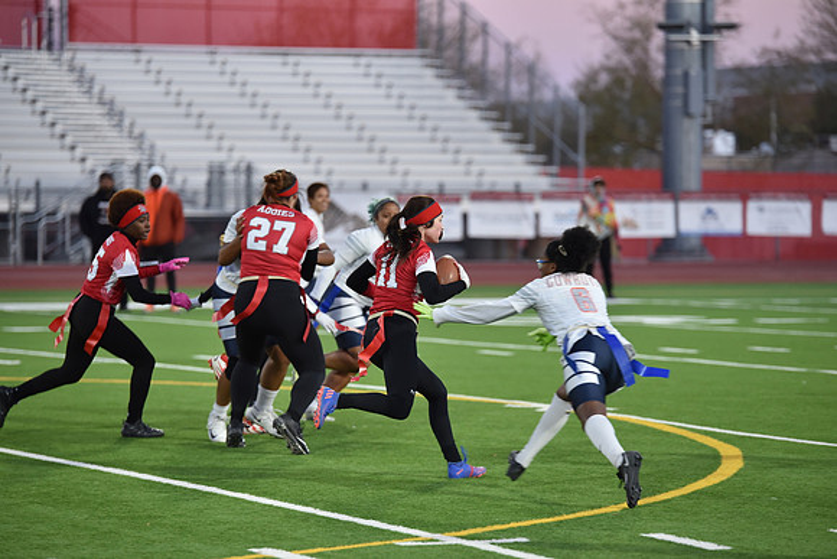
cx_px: 418
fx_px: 4070
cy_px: 280
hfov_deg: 11.7
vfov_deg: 7.9
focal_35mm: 175
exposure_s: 1/500
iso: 1250
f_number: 2.8
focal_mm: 175
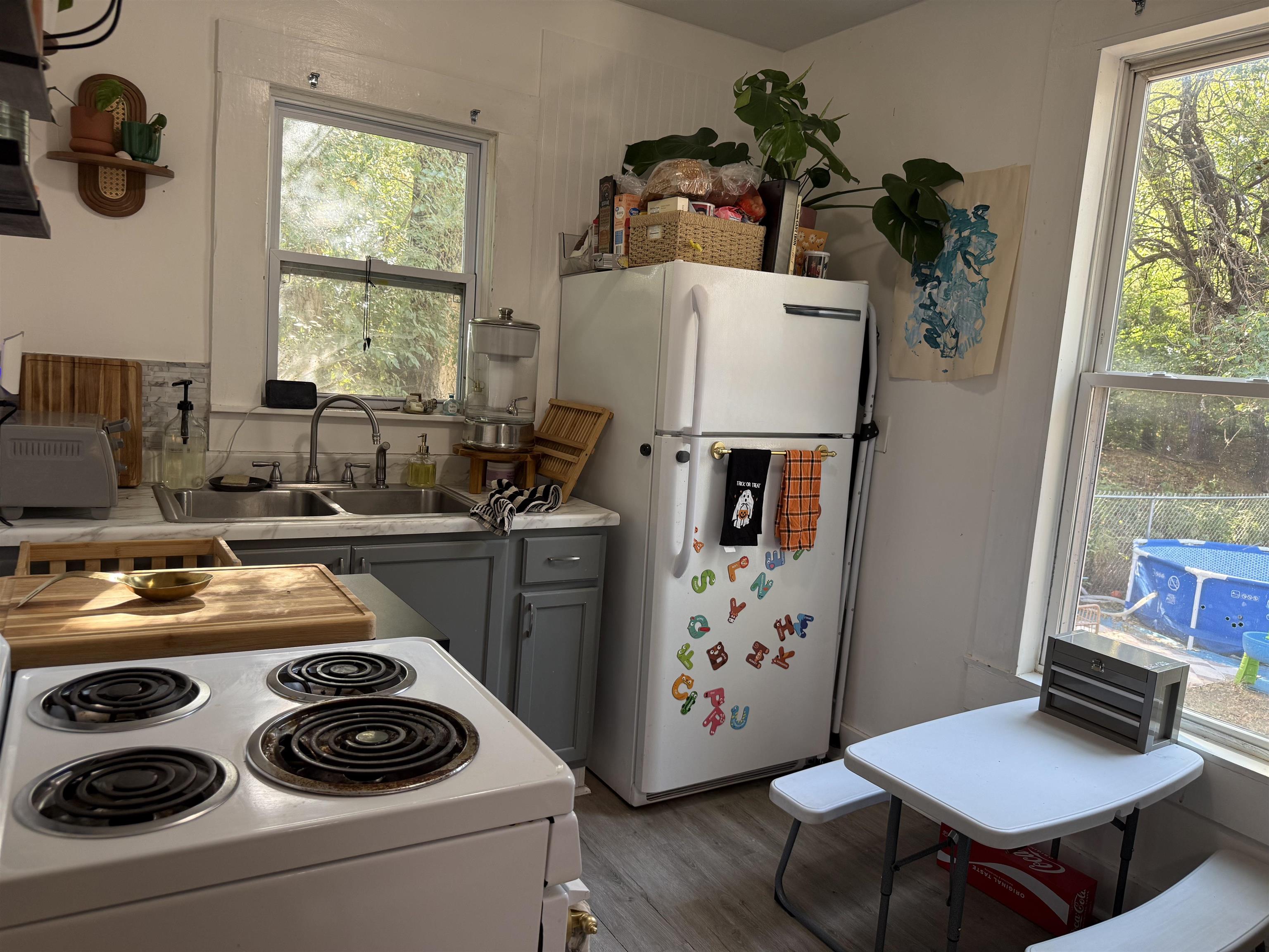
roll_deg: -4.3
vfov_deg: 56.8
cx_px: 634
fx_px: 880
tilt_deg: -7.0
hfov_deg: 71.6
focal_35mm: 24
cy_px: 476
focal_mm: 6.76
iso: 125
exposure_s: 1/60
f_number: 1.78
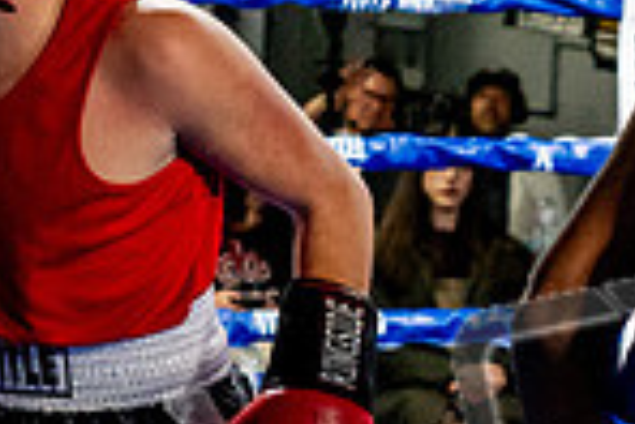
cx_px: 463
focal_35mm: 204
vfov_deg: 6.7
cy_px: 383
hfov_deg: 10.1
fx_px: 3602
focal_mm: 35
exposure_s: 1/800
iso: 5000
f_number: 2.8
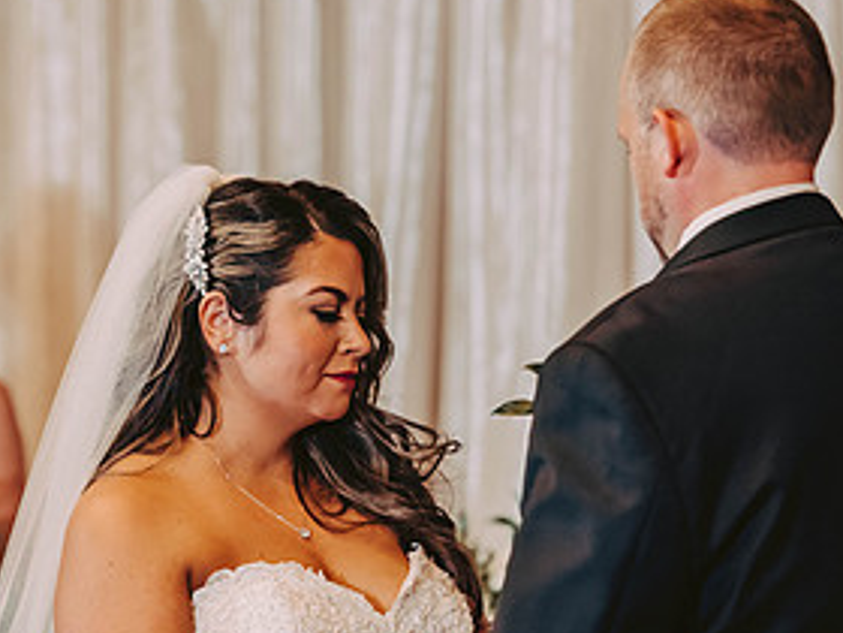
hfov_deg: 7.4
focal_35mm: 269
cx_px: 328
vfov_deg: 5.5
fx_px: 6551
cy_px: 417
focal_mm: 135
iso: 2000
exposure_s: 1/250
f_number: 3.2
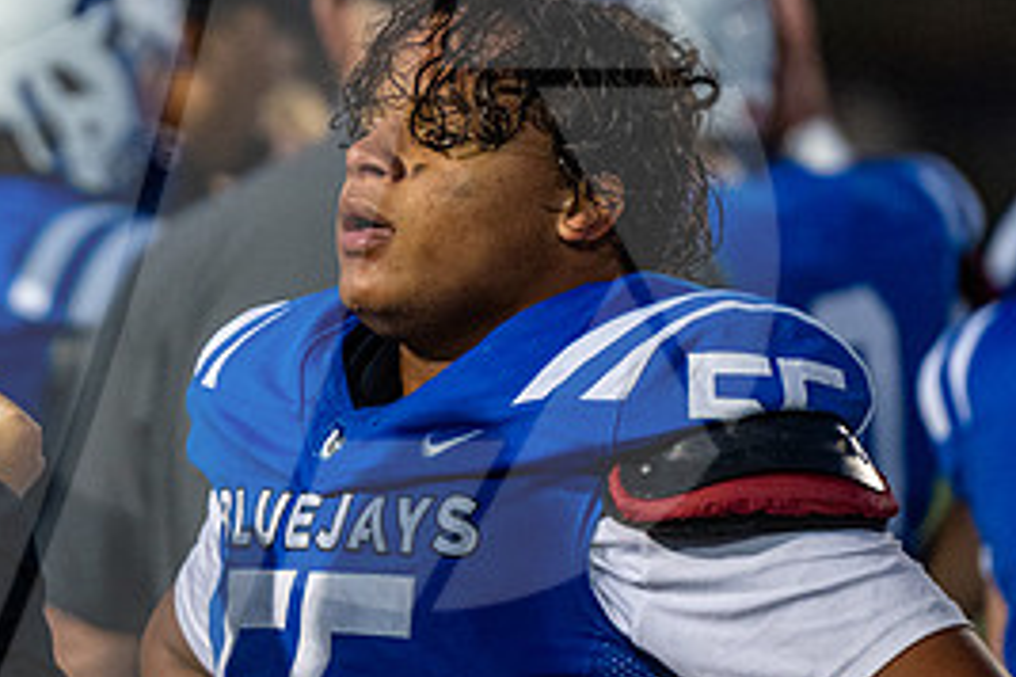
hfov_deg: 4.0
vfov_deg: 2.6
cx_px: 59
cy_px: 253
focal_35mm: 521
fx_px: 14703
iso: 2000
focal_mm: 200
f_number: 2.8
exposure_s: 1/1250
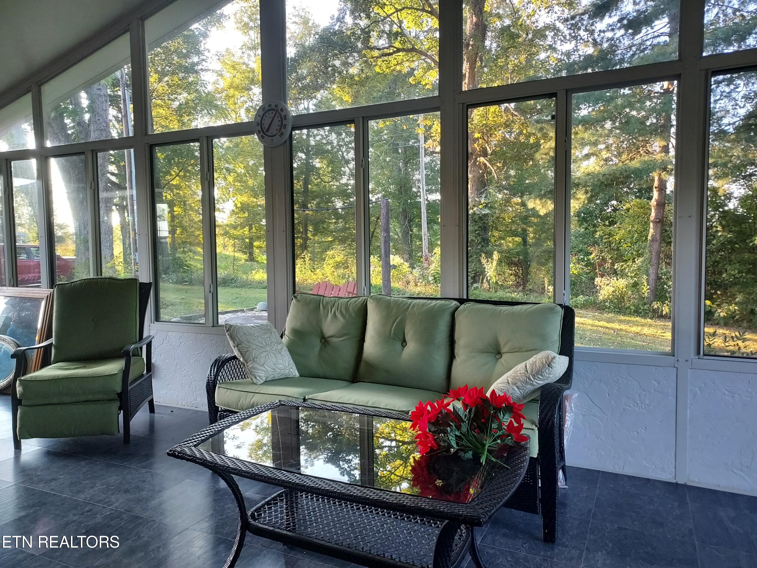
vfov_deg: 56.8
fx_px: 525
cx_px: 378
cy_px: 284
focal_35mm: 24
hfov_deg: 71.6
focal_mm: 4.6
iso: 160
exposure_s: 1/50
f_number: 1.8
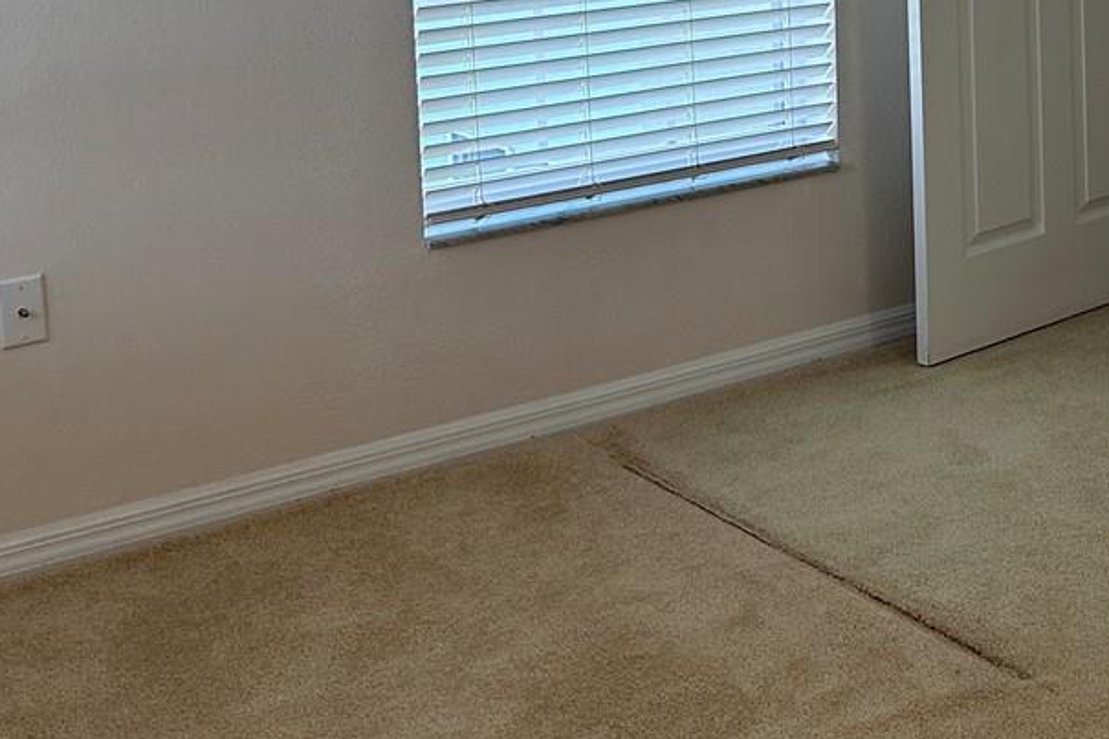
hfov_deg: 28.0
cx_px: 1193
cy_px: -119
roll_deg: +1.2
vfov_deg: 19.5
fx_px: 2032
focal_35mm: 66
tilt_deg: -5.2
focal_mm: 6.86
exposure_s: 1/120
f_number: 1.78
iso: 160
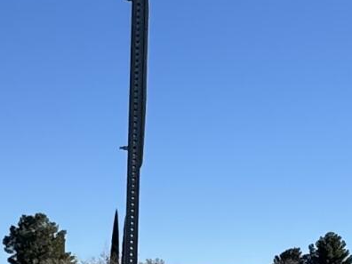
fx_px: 1078
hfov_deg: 18.2
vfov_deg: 13.7
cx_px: 337
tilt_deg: +2.2
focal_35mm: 106
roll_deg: -1.6
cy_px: 277
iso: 50
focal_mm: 2.22
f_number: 2.2
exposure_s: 1/2273
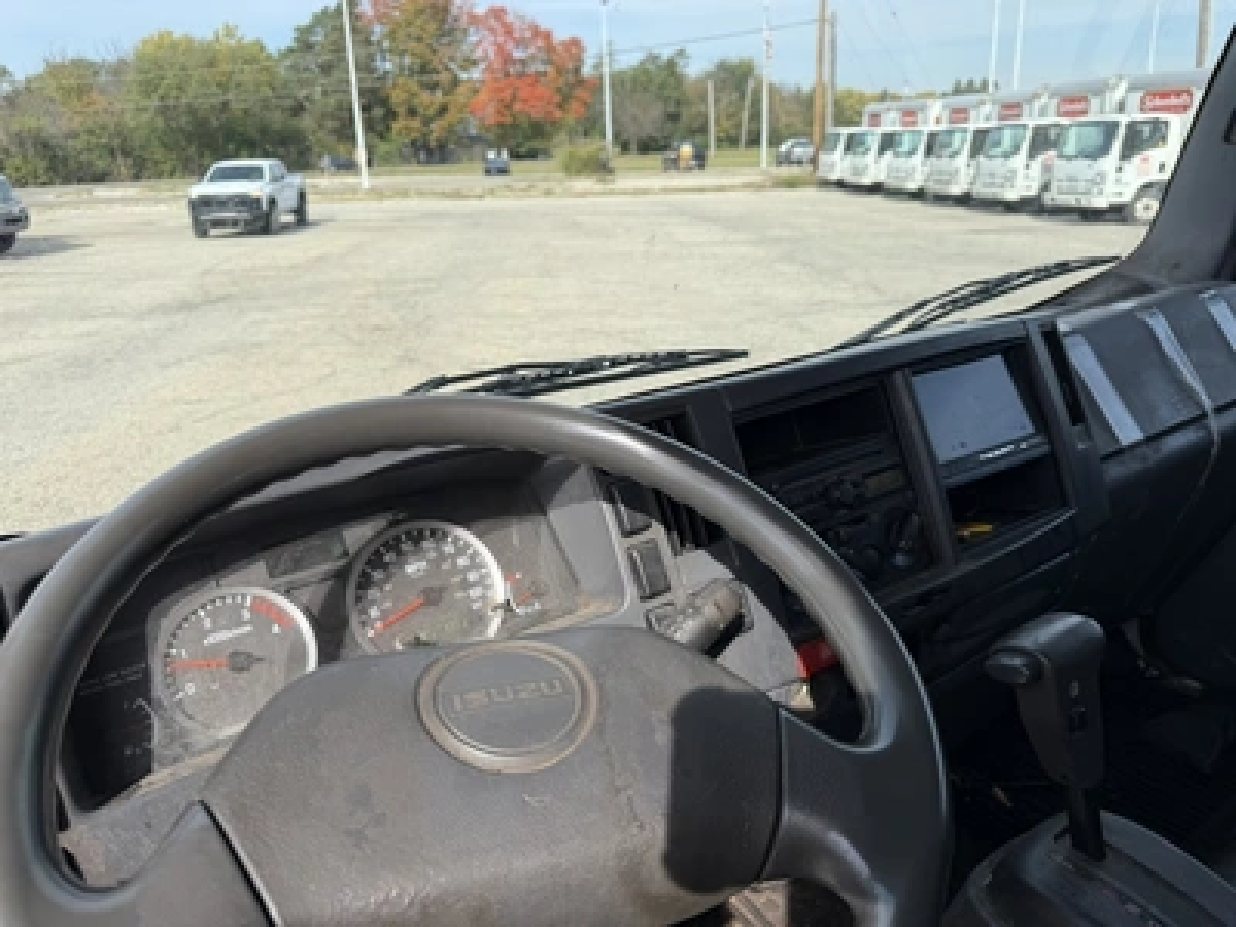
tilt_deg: -17.0
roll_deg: +2.0
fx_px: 857
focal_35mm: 24
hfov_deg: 71.6
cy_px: 464
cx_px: 618
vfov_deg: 56.8
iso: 80
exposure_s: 1/2445
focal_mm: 6.76
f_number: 1.78
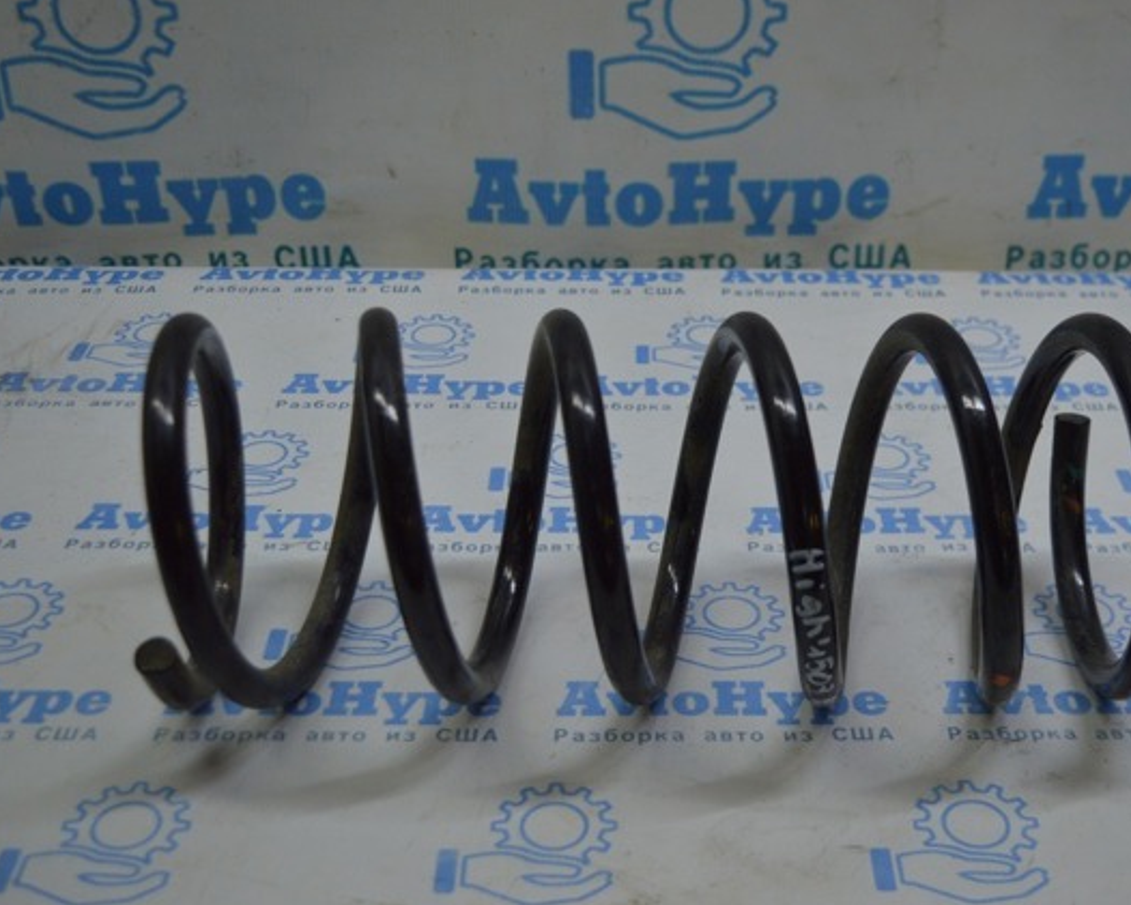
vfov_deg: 30.5
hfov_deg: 37.5
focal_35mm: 50
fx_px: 1660
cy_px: 452
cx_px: 662
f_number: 4.2
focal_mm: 29
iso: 400
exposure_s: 1/200
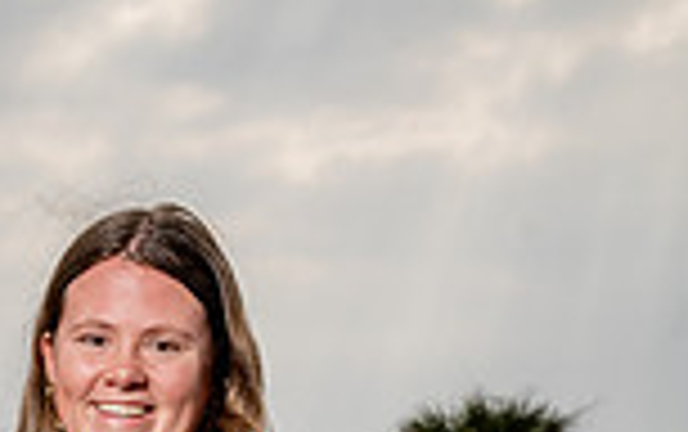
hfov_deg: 14.9
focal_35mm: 138
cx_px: 49
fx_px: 2590
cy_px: 972
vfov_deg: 8.8
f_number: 8
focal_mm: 46
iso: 100
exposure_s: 1/250
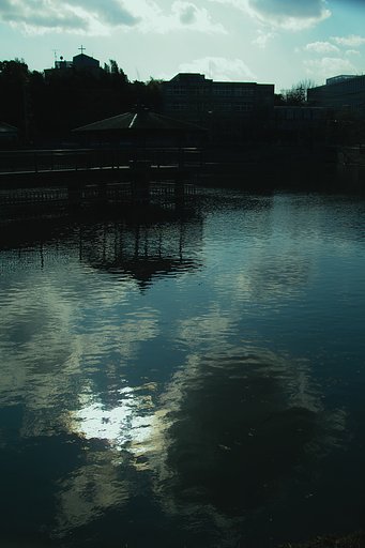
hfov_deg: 38.9
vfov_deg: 55.8
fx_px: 517
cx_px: 182
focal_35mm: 34
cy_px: 274
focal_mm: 20
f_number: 8
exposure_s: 1/250
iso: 100
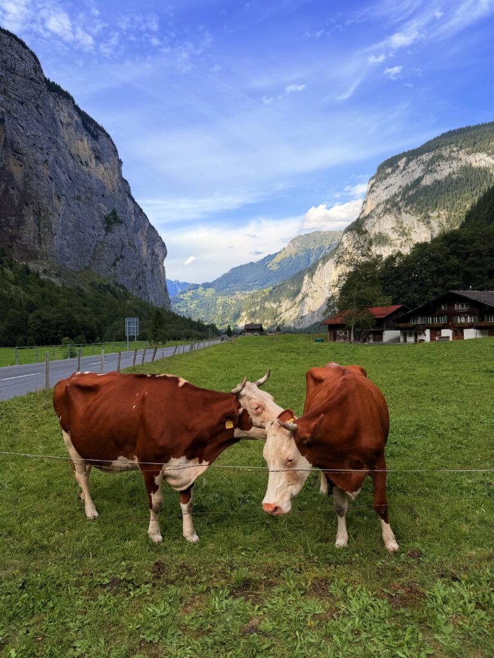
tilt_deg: +0.8
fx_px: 457
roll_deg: +1.7
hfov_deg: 56.8
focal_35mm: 24
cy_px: 329
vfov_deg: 71.6
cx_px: 247
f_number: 1.78
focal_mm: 6.76
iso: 80
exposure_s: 1/2169
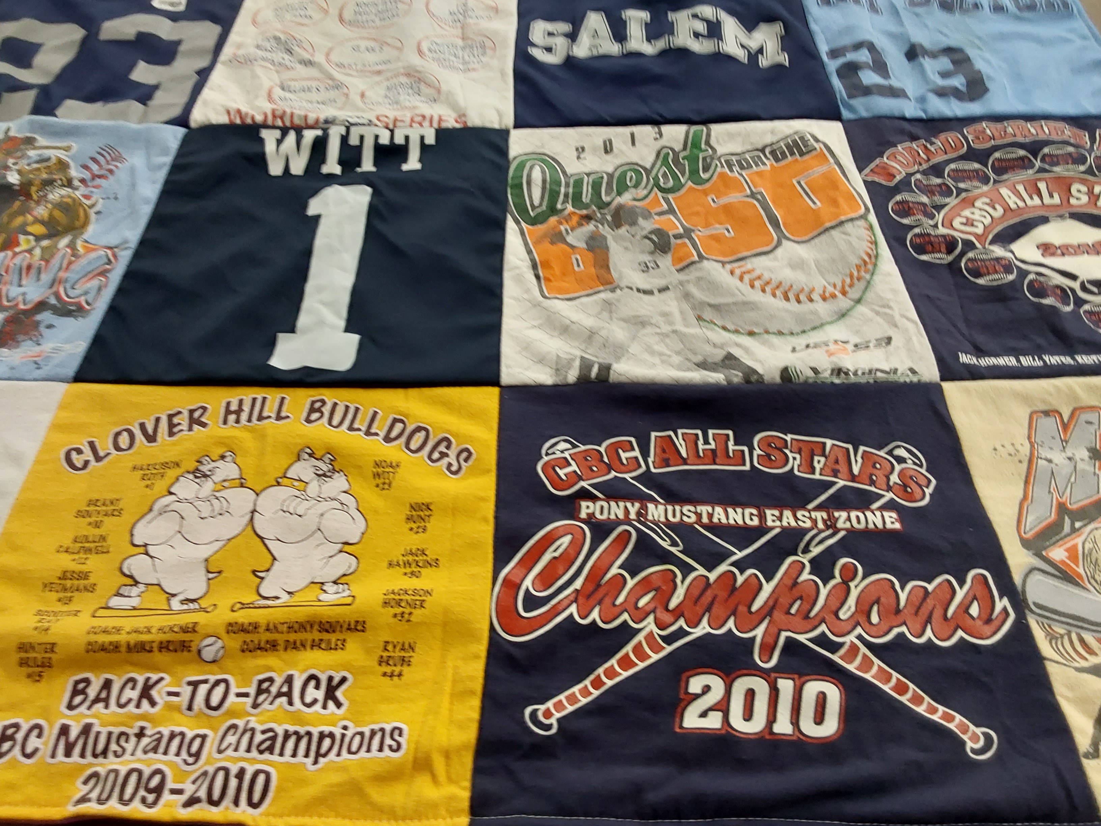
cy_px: 413
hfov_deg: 63.4
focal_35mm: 28
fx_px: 891
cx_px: 550
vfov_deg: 49.7
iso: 125
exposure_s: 1/60
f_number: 1.9
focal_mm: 2.91
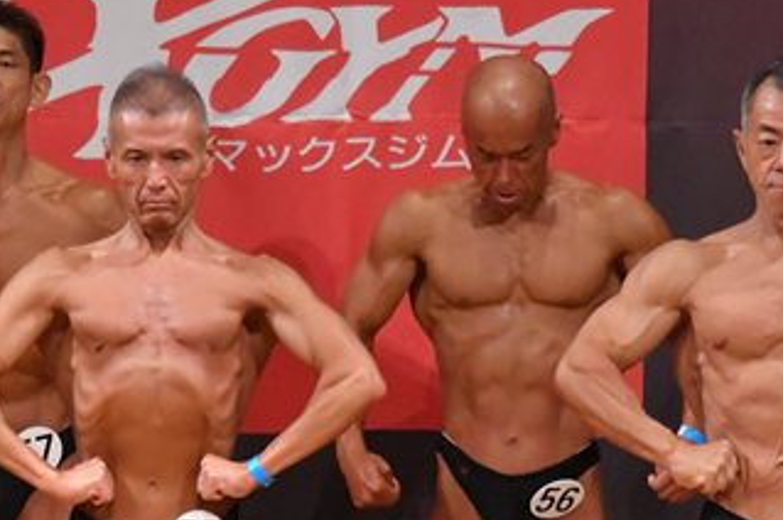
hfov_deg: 3.1
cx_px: 274
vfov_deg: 2.1
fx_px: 14253
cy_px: 616
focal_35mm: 656
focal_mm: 180
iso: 8000
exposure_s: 1/400
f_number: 5.6
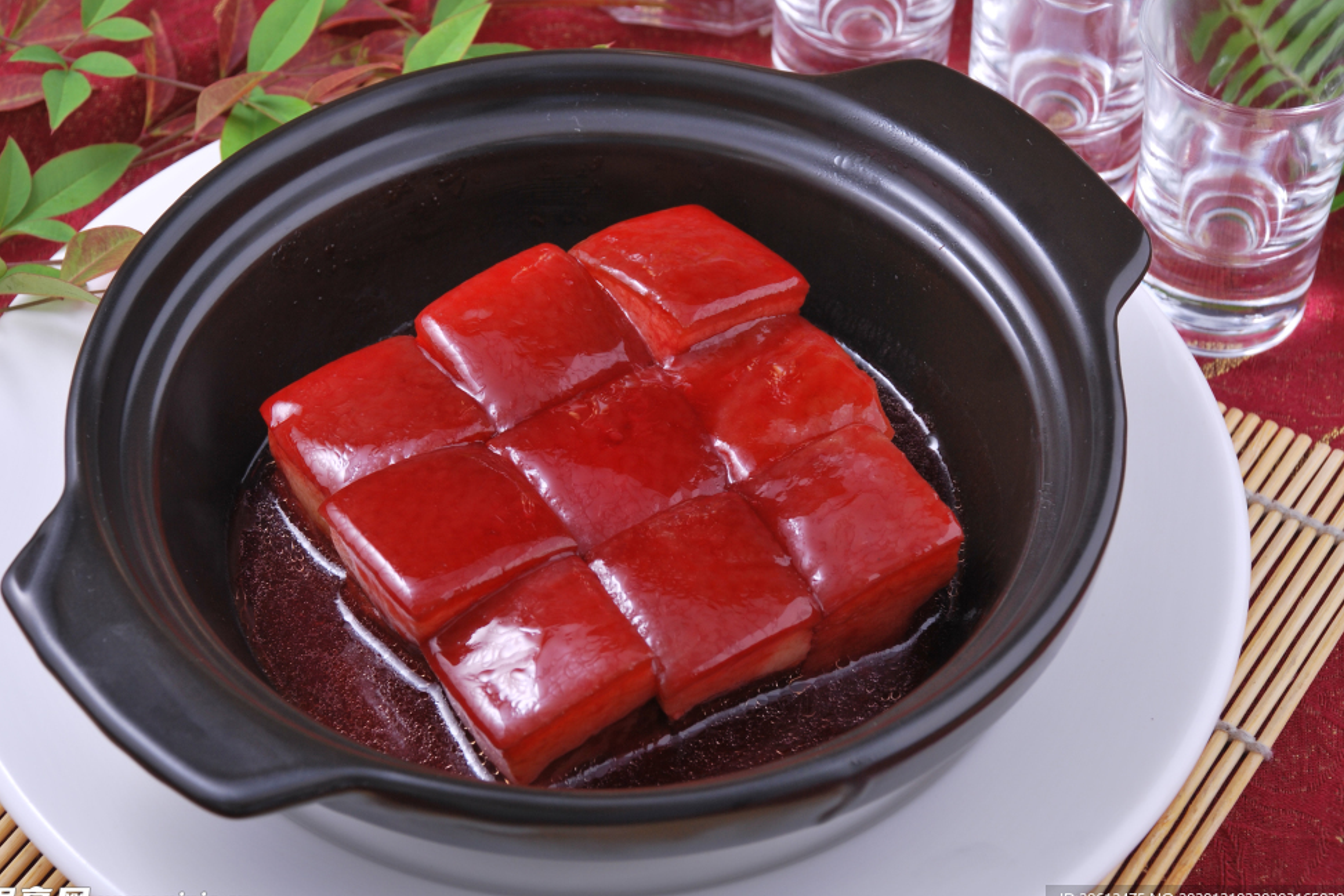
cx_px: 666
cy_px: 454
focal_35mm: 119
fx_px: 4425
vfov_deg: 11.6
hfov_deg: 17.3
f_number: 11
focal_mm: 75
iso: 100
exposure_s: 1/160
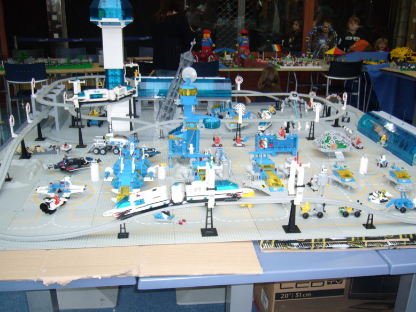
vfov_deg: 39.6
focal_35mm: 36
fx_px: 432
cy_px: 158
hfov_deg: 51.4
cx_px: 206
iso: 100
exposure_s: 1/25
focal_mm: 5.8
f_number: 2.8
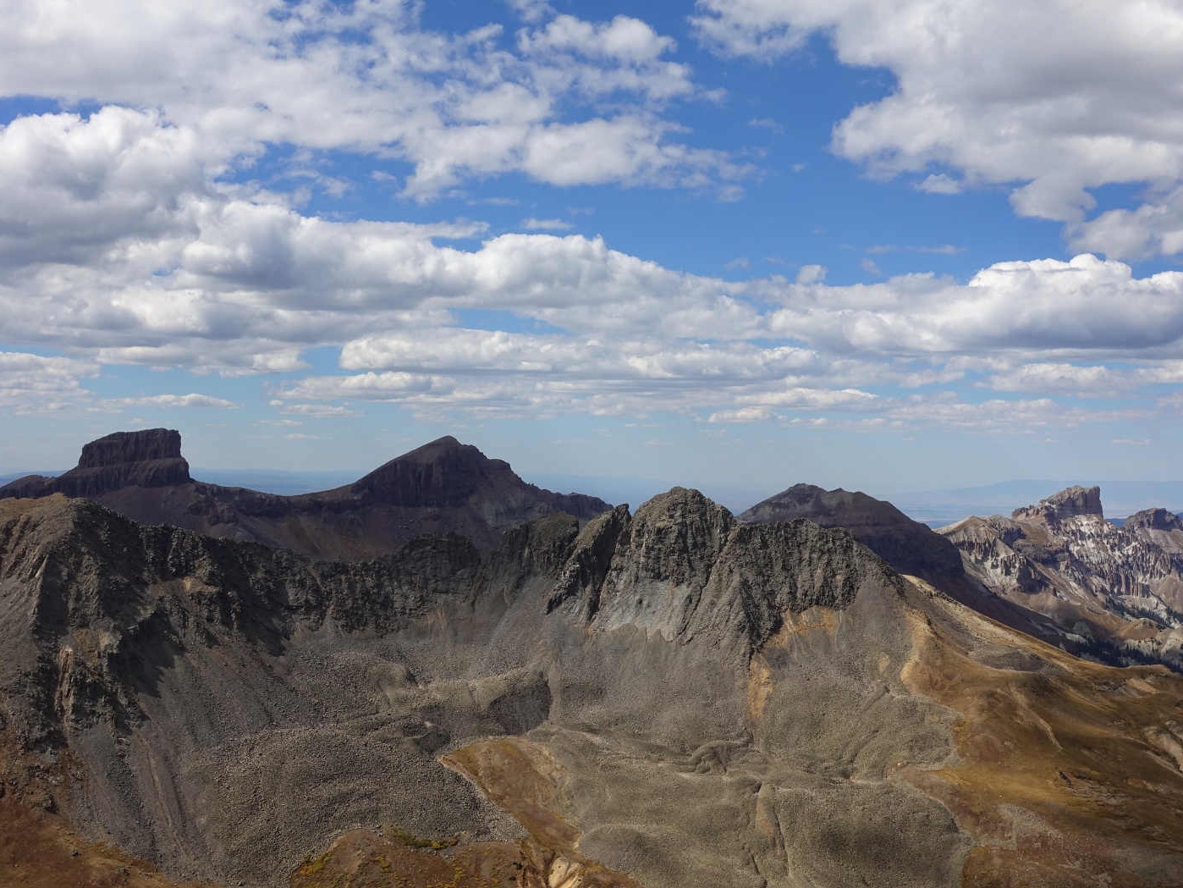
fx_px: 1504
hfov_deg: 42.9
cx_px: 612
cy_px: 438
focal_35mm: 44
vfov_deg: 32.9
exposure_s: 1/800
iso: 125
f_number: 5.6
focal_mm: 14.7
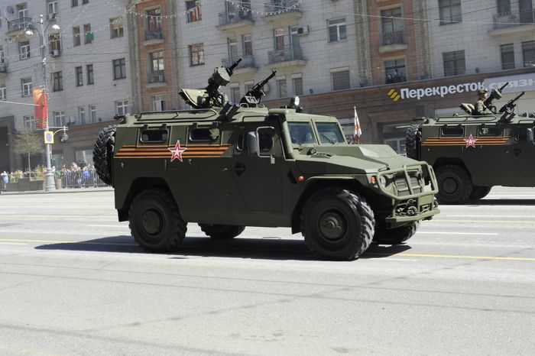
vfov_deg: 27.0
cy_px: 178
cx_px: 268
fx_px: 743
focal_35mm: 50
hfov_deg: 39.6
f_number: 10
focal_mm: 50
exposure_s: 1/250
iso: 250
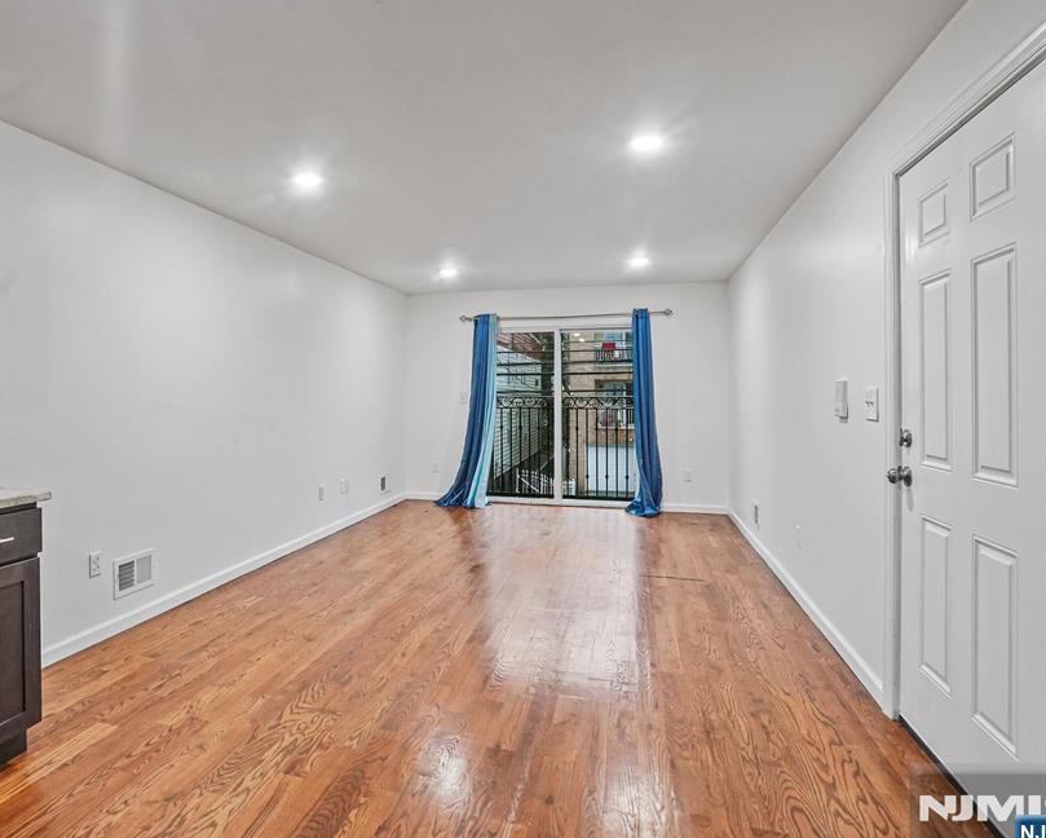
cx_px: 431
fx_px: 588
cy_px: 409
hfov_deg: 82.5
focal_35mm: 19
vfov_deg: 70.9
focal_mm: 16
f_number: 9
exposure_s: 1/15
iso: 2500
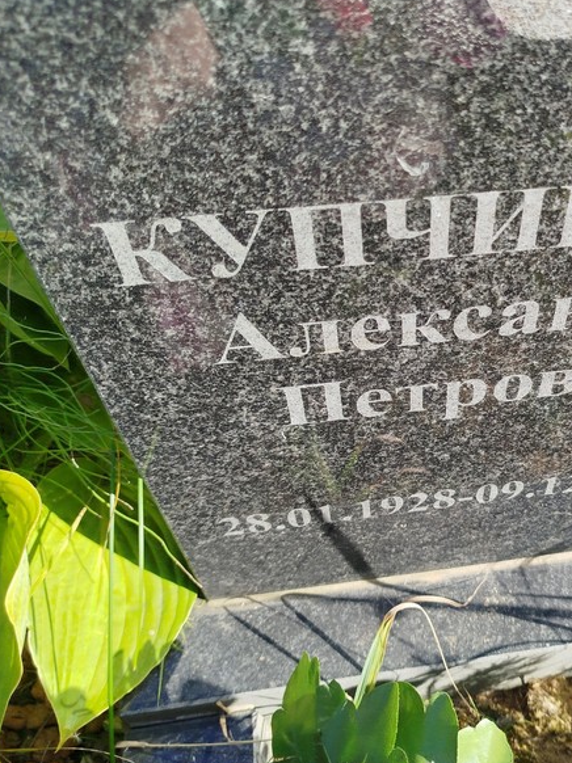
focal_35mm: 33
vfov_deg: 55.4
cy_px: 379
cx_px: 425
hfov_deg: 41.7
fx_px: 728
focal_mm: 5.31
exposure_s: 1/472
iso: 50
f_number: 1.7
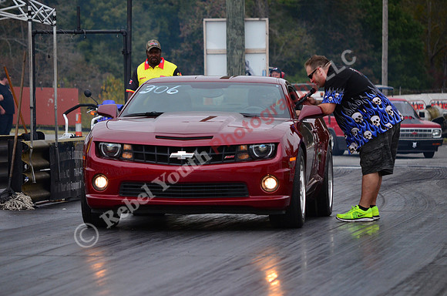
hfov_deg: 8.3
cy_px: 148
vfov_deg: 5.5
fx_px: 3066
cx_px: 224
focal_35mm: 248
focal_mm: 165
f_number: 6.3
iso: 1000
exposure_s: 1/2500
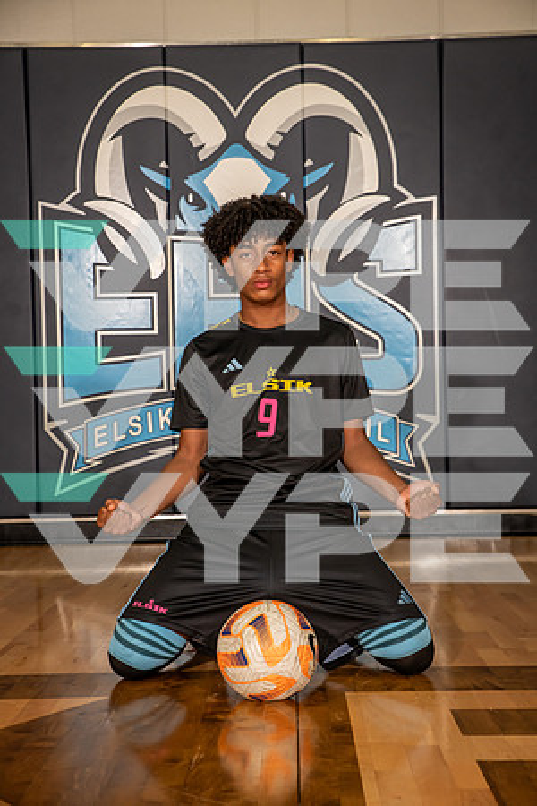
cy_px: 403
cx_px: 268
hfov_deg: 20.9
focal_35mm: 65
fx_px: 1454
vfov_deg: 31.0
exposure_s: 1/320
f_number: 6.3
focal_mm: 65
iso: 800
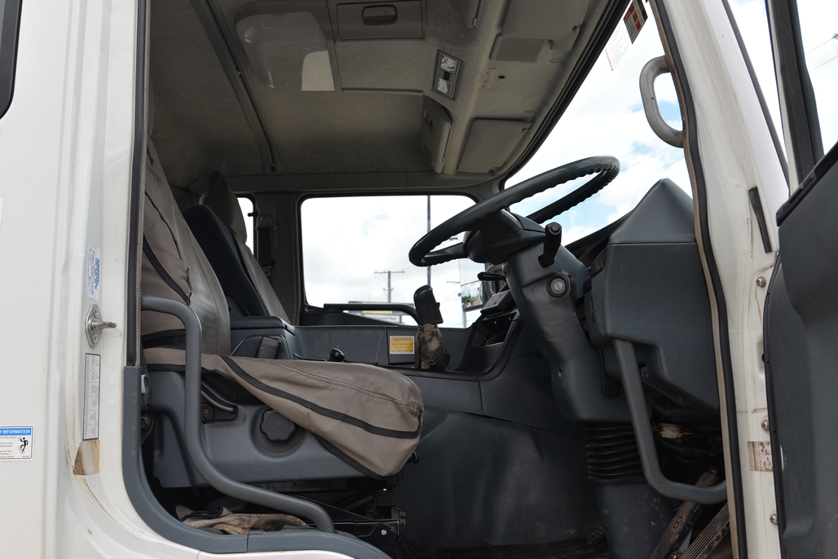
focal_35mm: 35
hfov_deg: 54.4
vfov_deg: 37.9
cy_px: 280
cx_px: 419
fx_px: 815
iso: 180
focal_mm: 35
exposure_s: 1/250
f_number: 8
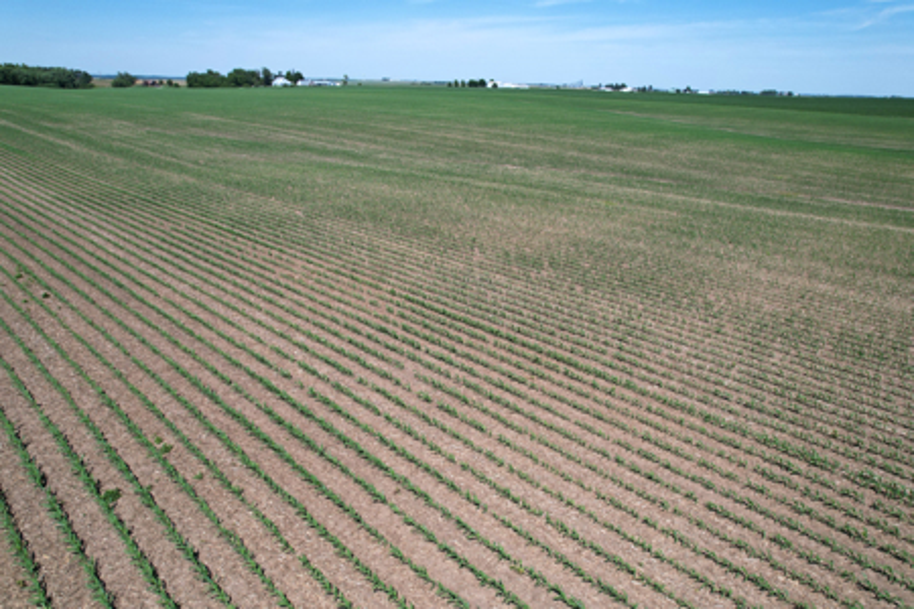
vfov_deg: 57.2
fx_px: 559
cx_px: 457
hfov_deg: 78.6
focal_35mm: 22
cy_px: 304
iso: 100
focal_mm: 8.38
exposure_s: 1/2000
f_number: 2.8
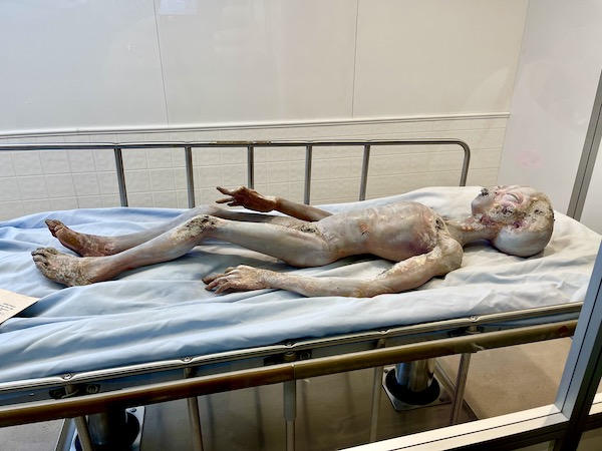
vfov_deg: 53.1
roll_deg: -0.2
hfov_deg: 67.3
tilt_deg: -24.6
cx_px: 301
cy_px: 226
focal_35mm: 26
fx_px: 452
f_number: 1.6
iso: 100
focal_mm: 5.1
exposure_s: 1/120
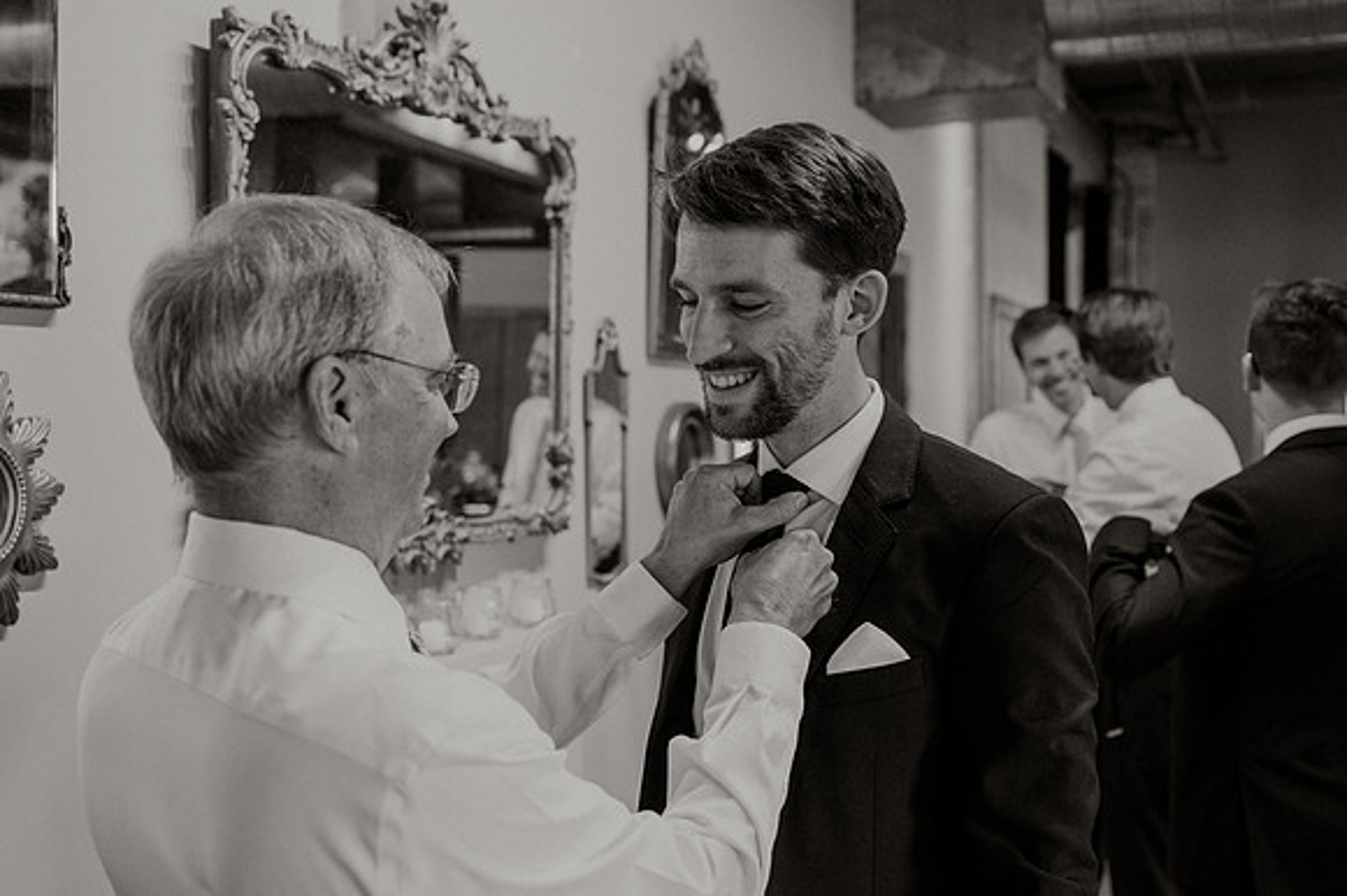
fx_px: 1475
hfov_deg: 49.1
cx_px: 674
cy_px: 448
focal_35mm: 39
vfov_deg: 33.8
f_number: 3.5
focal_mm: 38
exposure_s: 1/160
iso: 1250
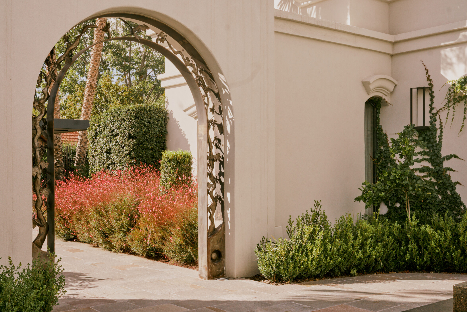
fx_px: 545
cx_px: 234
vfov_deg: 31.9
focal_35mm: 42
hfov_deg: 46.4
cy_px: 156
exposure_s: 1/250
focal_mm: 28
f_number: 11
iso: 200
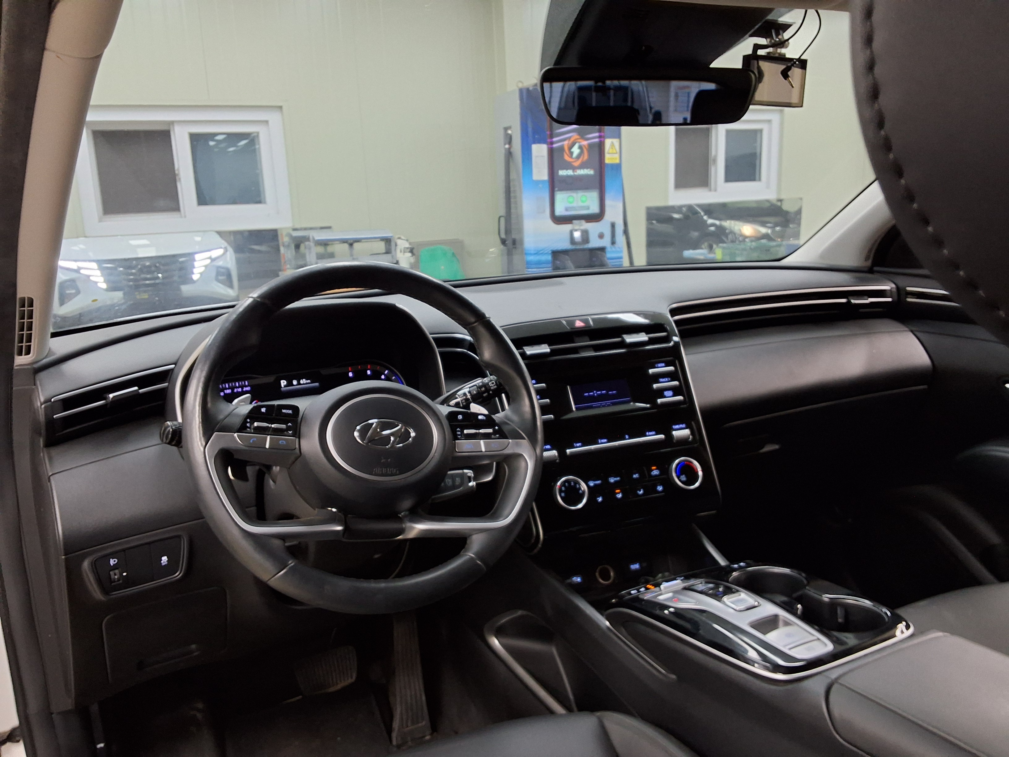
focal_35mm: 28
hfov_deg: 63.4
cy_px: 378
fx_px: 816
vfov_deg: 49.7
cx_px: 504
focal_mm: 2.91
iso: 200
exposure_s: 1/40
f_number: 1.9
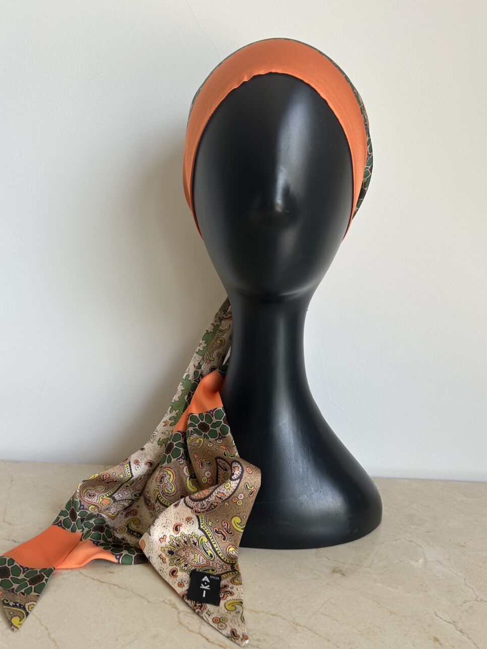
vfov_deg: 65.3
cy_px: 328
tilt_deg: -10.4
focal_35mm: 27
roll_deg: -2.0
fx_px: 506
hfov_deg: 51.4
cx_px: 244
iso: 50
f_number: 1.5
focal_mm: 5.7
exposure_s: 1/353
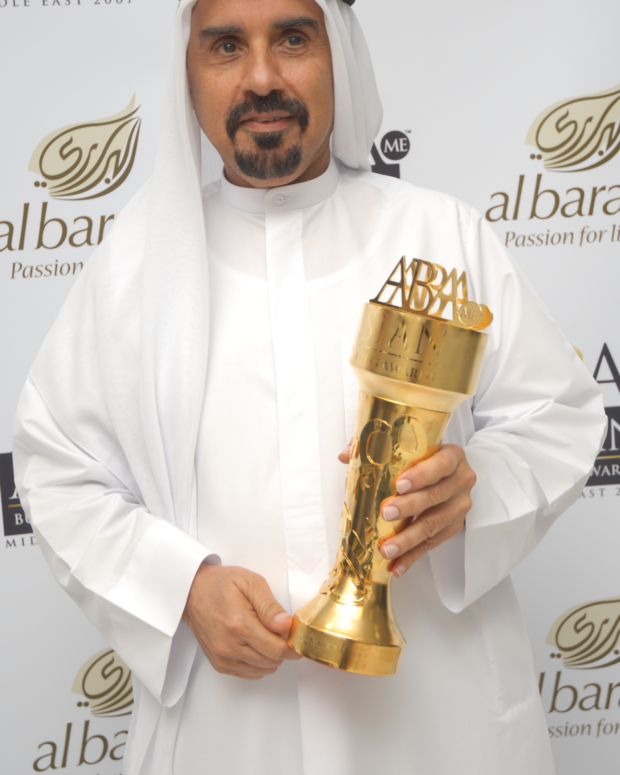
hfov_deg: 23.5
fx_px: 1491
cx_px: 306
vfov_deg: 29.1
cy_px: 359
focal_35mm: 65
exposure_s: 1/60
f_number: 4.5
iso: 200
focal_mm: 38
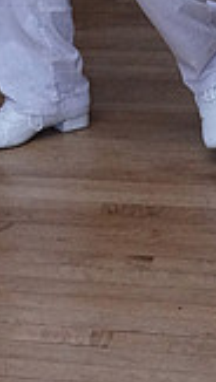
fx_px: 1625
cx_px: -53
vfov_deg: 12.4
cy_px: -288
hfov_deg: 7.5
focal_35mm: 160
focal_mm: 29
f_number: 7.1
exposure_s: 1/200
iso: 5000
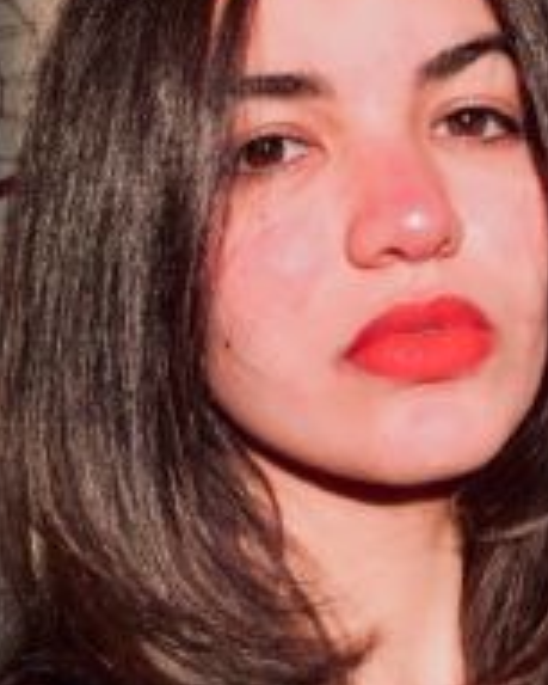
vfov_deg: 21.5
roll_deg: +2.3
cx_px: 426
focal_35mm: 89
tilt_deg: +0.8
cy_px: 276
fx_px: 1803
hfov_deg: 17.2
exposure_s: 1/100
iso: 50
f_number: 2.2
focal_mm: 4.15
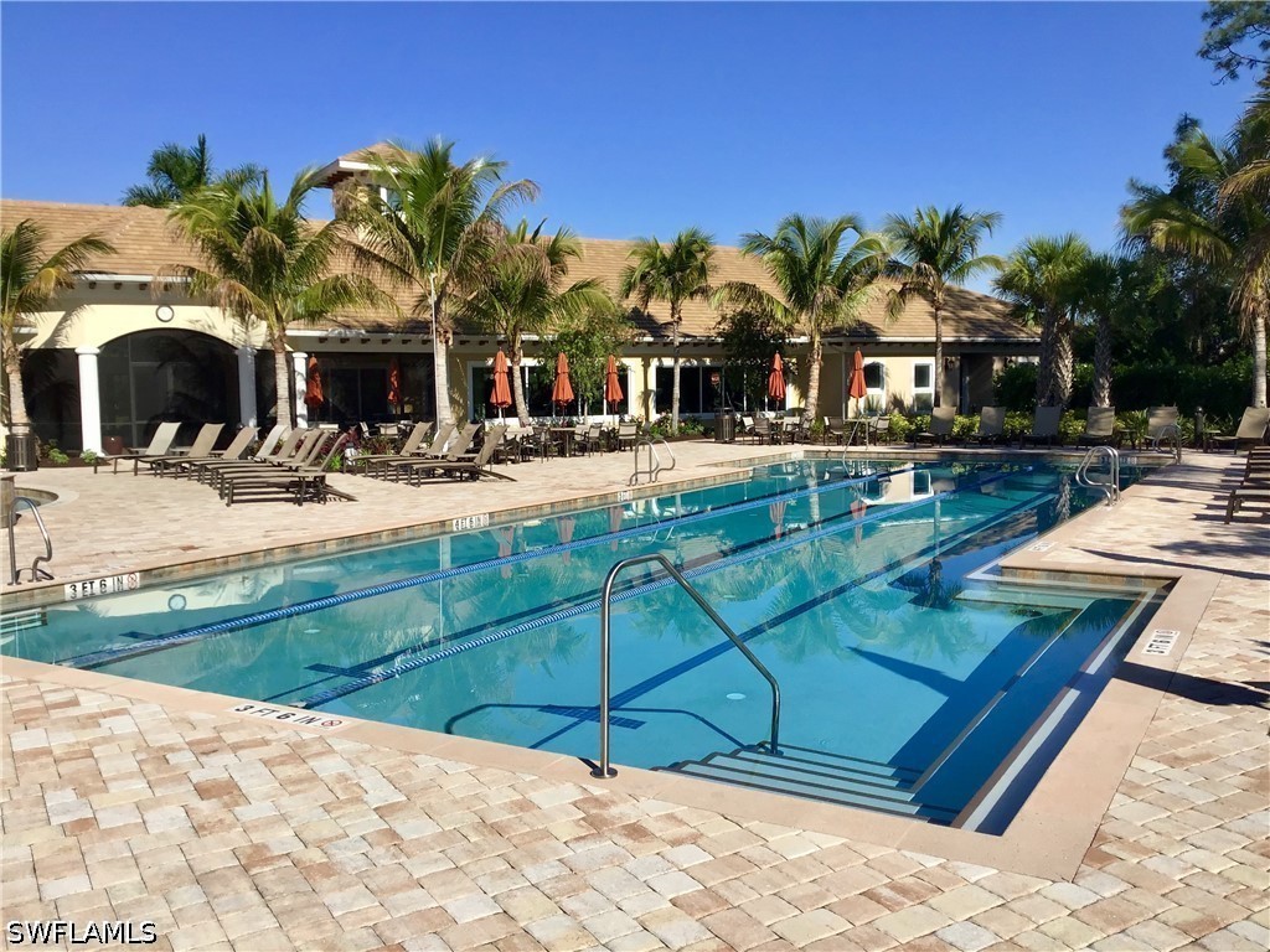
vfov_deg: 45.4
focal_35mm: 31
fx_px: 1137
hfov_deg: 58.4
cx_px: 635
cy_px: 476
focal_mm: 3.3
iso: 25
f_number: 2.4
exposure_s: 1/1988
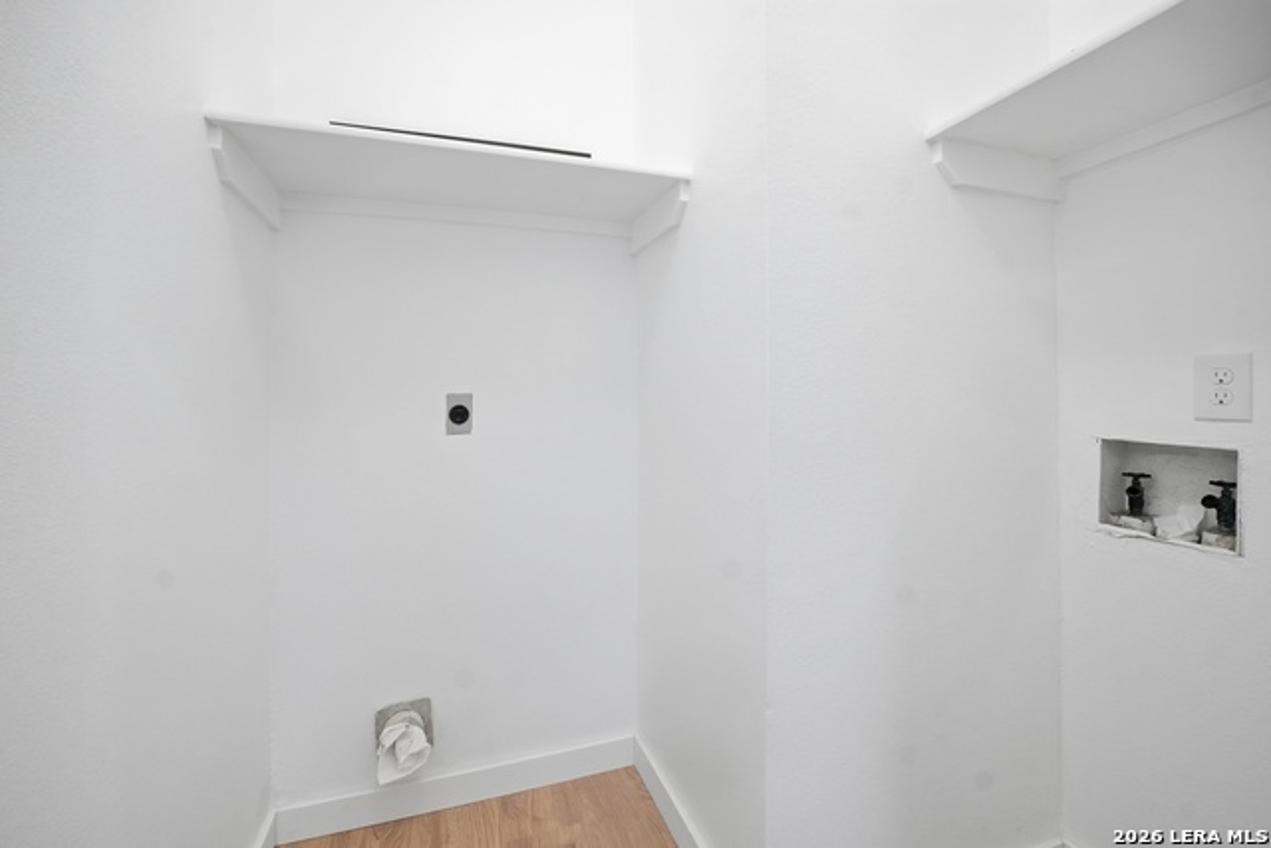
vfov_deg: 85.5
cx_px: 636
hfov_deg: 108.3
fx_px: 459
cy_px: 424
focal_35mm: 13
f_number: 9
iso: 250
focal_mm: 9
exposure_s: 1/25
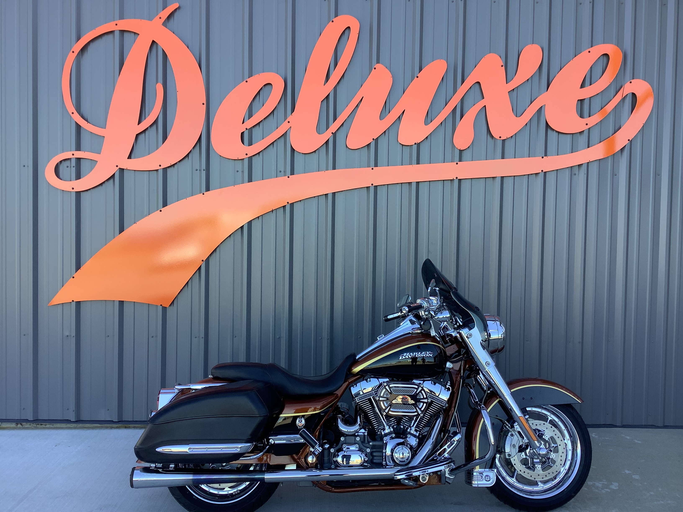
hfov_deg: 58.4
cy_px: 256
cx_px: 342
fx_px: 612
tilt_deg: -3.8
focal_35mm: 31
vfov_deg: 45.4
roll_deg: -2.0
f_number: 2.4
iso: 25
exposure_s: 1/112
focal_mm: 3.3
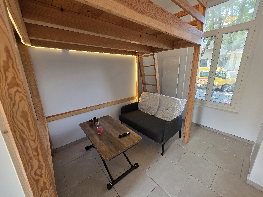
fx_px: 99
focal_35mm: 13
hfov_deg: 106.2
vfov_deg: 89.9
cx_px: 132
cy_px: 98
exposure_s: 1/100
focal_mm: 2.2
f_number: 1.9
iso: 100
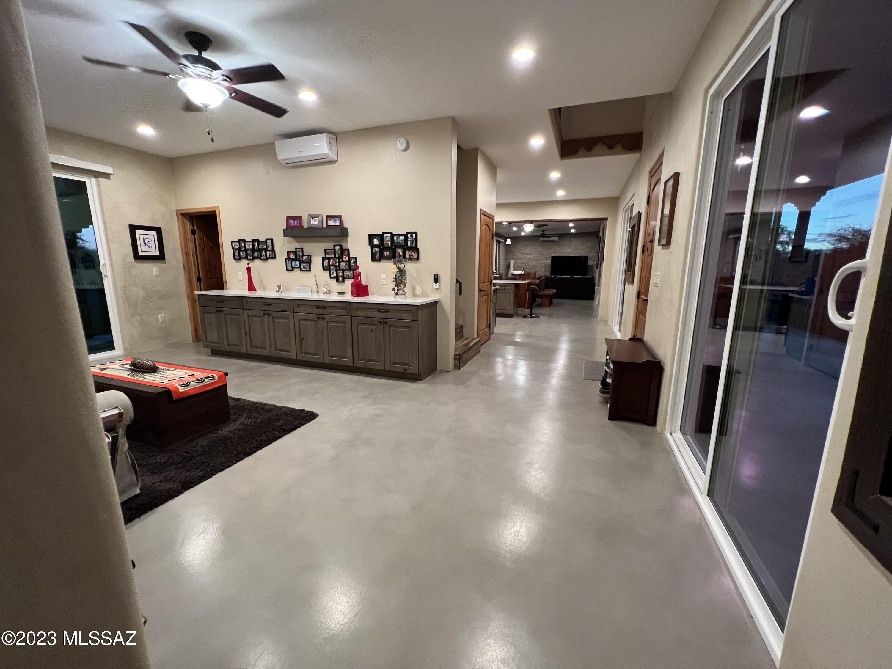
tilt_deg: -11.0
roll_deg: +0.1
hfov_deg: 106.2
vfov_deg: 89.9
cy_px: 334
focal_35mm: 13
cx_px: 446
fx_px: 335
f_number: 1.8
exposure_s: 1/60
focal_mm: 1.57
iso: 400
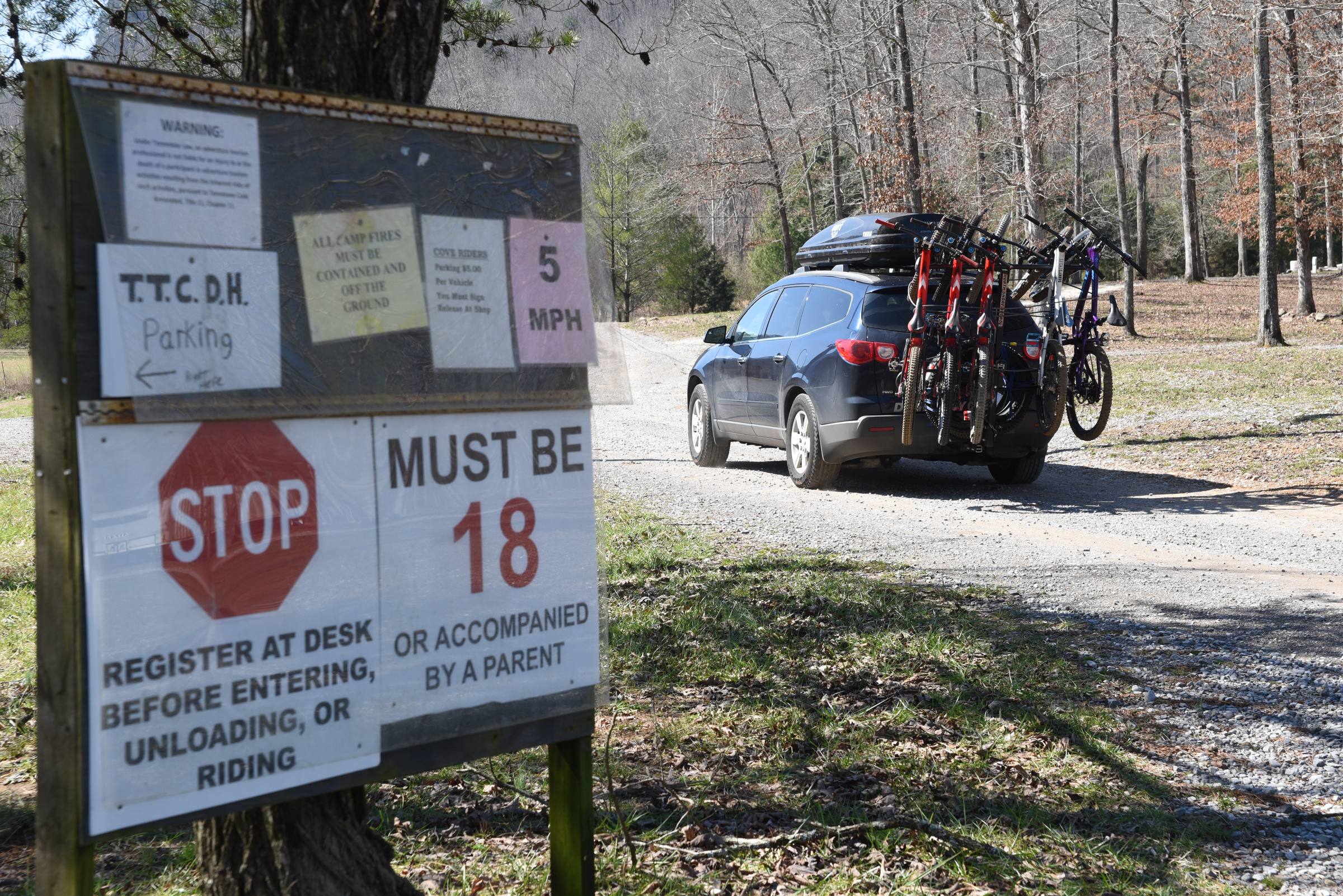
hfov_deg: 33.4
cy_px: 448
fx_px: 2239
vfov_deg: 22.6
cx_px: 672
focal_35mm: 60
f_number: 10
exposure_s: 1/400
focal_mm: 60
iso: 400
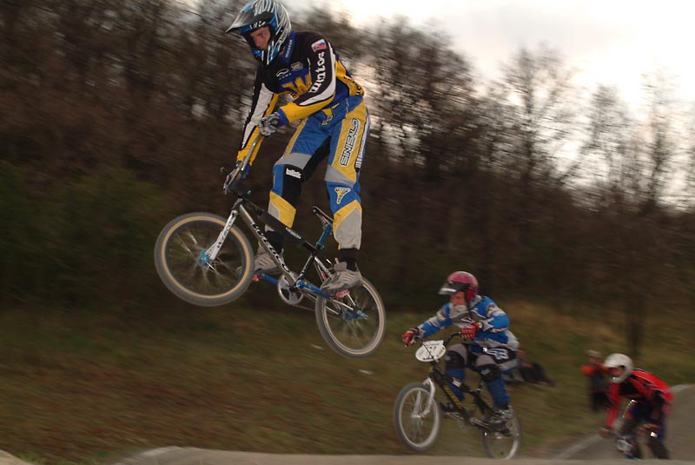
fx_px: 1014
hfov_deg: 37.8
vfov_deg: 25.8
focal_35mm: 52
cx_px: 348
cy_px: 232
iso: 100
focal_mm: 35
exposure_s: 1/125
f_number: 9.5
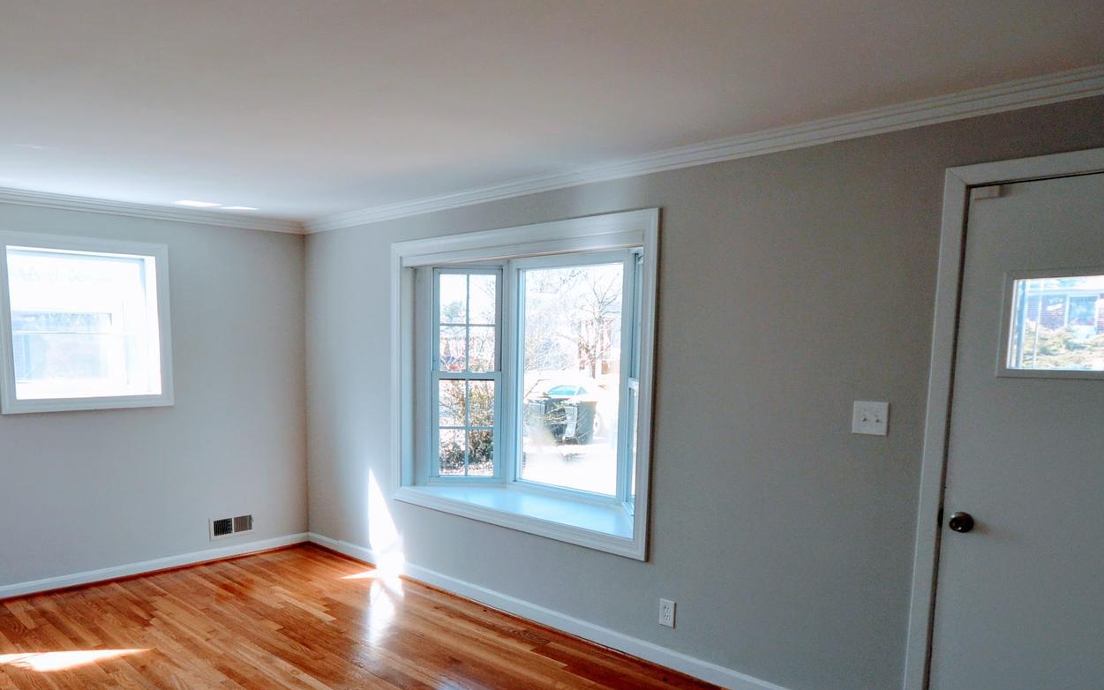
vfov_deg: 48.5
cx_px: 473
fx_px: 752
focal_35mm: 25
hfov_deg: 72.2
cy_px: 455
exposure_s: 1/125
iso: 360
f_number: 5.6
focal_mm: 10
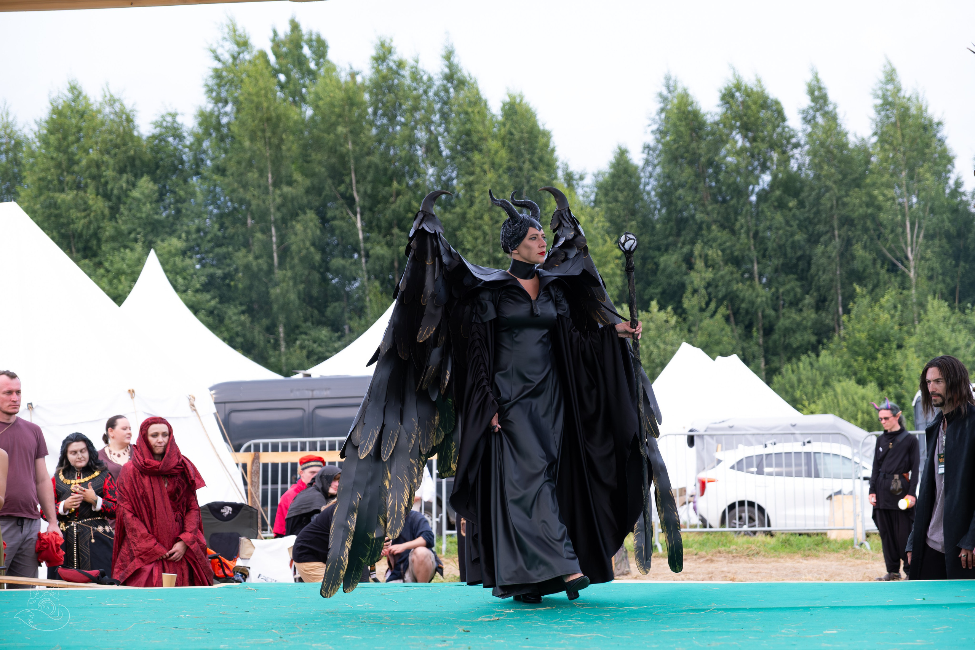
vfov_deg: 16.5
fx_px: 2248
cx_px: 488
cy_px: 325
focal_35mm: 83
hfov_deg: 24.5
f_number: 3.6
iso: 320
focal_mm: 55
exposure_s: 1/800
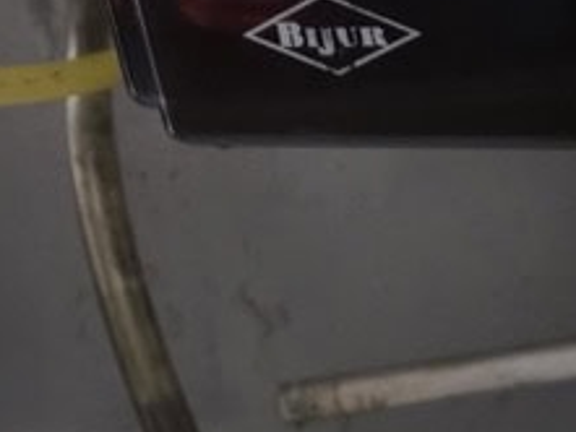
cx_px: 138
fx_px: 2214
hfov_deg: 14.8
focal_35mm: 133
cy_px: -515
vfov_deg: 10.1
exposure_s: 1/30
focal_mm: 6.3
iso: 1600
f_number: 1.7
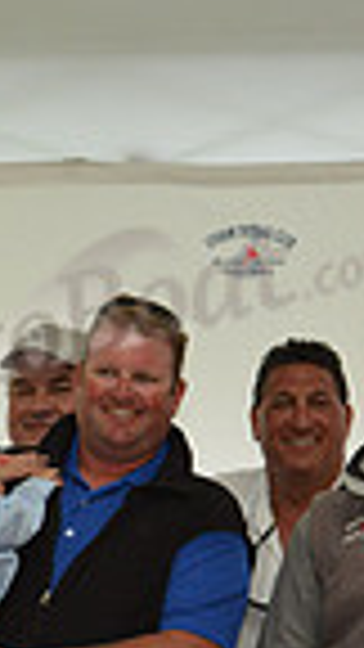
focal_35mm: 186
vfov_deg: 11.5
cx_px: 647
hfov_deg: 6.4
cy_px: 493
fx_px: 3192
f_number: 3.5
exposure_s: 1/250
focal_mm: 44
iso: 1600
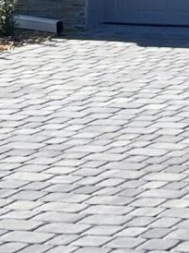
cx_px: 651
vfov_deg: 9.6
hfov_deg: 6.7
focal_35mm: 190
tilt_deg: +6.0
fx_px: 1385
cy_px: -293
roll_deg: -1.9
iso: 50
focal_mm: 5.7
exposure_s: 1/3571
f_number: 1.5
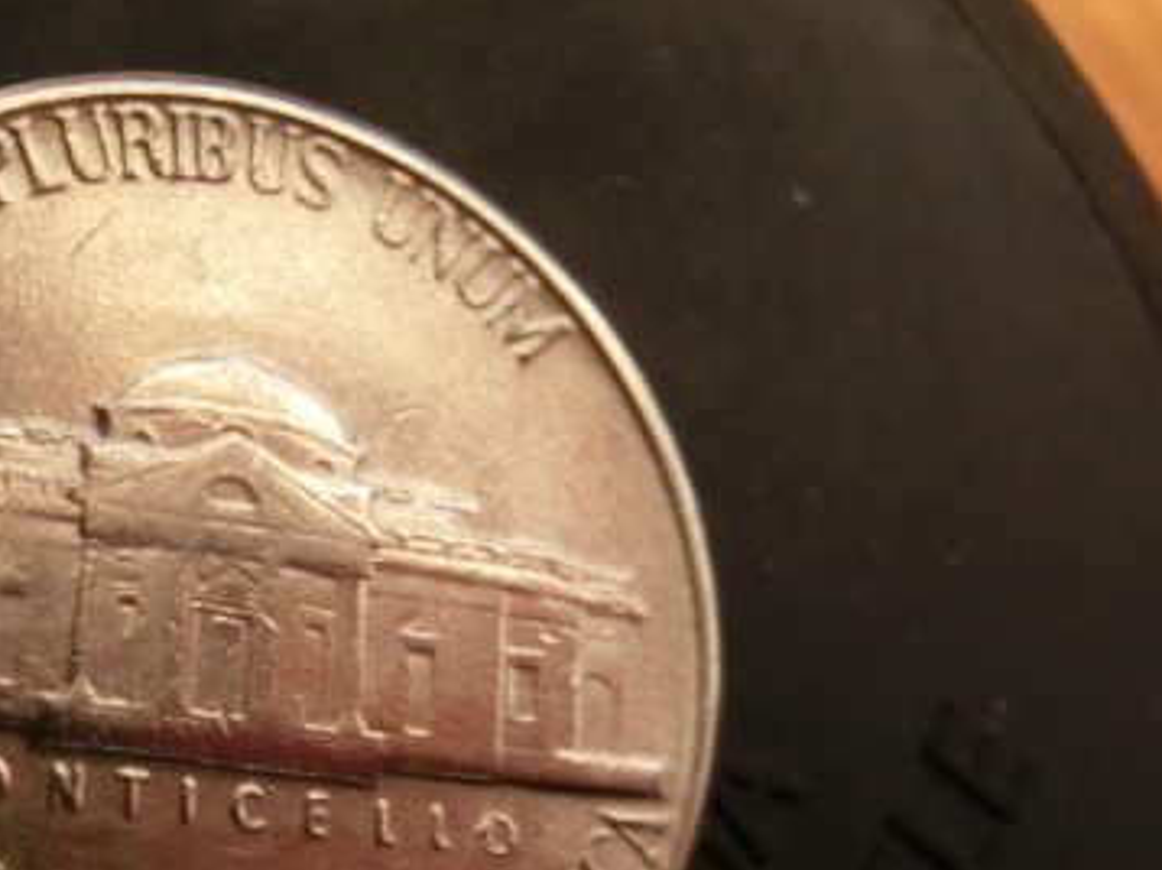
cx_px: 279
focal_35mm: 59
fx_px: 1979
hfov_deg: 32.1
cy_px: 669
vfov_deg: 24.5
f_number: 3.7
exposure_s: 1/5
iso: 800
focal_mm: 5.93
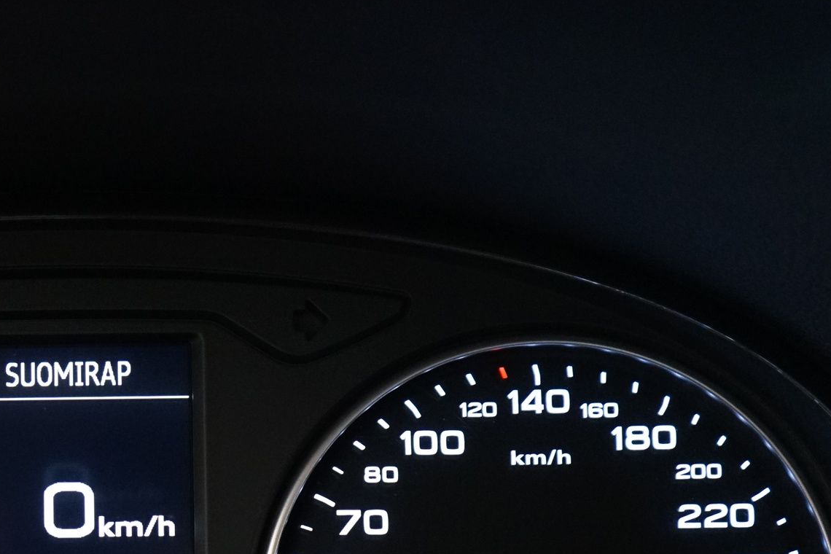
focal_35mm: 68
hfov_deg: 27.8
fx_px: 1570
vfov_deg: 19.5
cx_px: -9
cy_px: 533
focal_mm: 31
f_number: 4
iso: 3200
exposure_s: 1/60
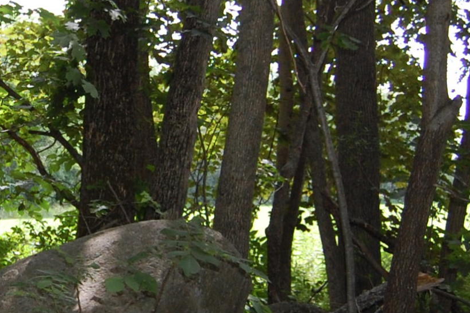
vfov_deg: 13.8
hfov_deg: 20.0
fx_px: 1291
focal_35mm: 99
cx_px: 2
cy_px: 101
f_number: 4
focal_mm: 18
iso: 400
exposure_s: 1/500
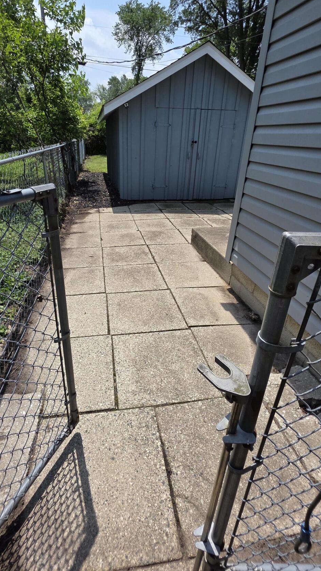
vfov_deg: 95.7
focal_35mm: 17
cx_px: 141
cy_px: 261
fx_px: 257
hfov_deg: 63.7
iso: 40
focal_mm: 2.2
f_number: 1.9
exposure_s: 1/2180
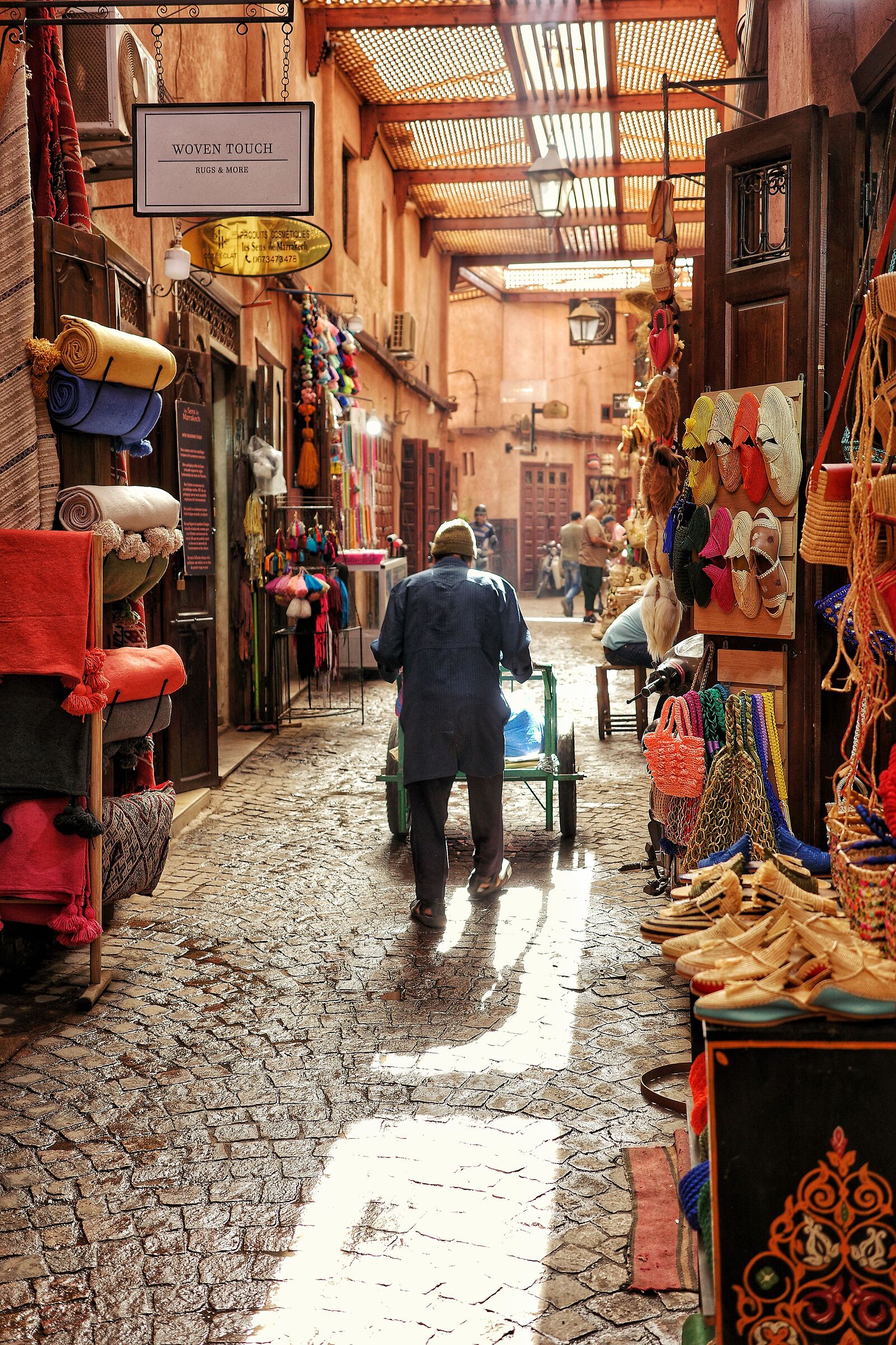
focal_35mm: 40
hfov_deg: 33.4
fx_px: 1493
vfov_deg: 48.5
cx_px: 448
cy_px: 672
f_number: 2.8
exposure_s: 1/60
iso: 200
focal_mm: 26
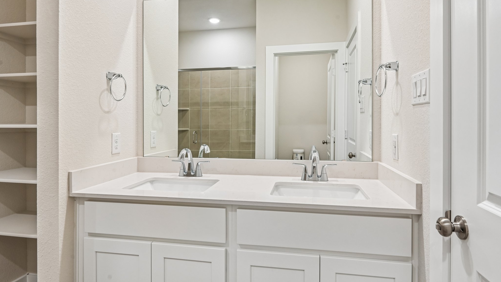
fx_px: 279
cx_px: 250
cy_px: 118
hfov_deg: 83.8
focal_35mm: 21
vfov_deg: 53.3
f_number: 8
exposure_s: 1/8
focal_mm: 20
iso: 400
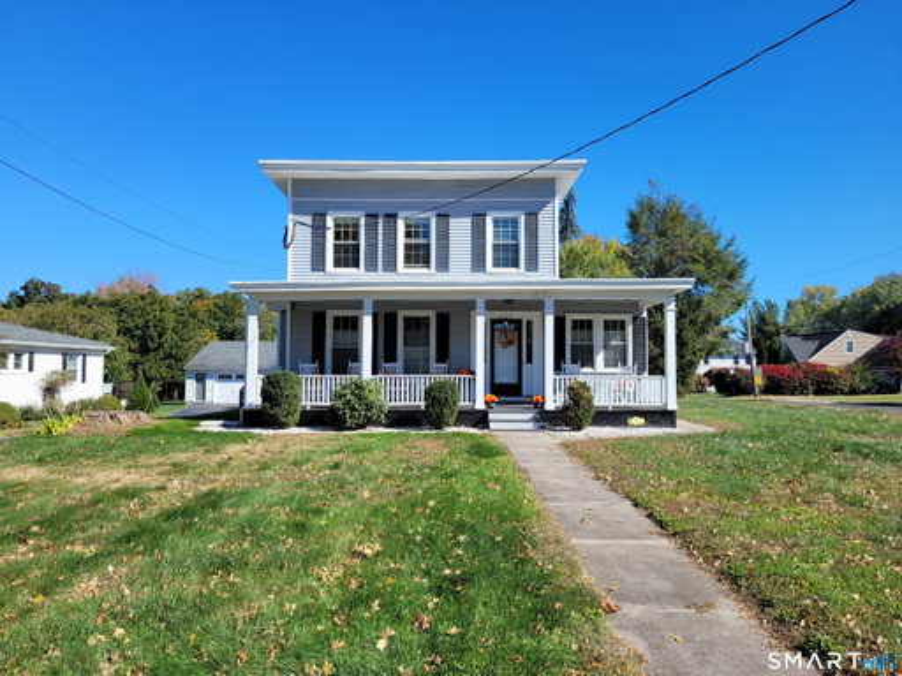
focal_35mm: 26
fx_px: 677
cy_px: 338
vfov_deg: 53.1
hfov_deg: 67.3
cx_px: 451
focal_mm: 5.4
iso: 40
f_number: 1.8
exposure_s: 1/1839
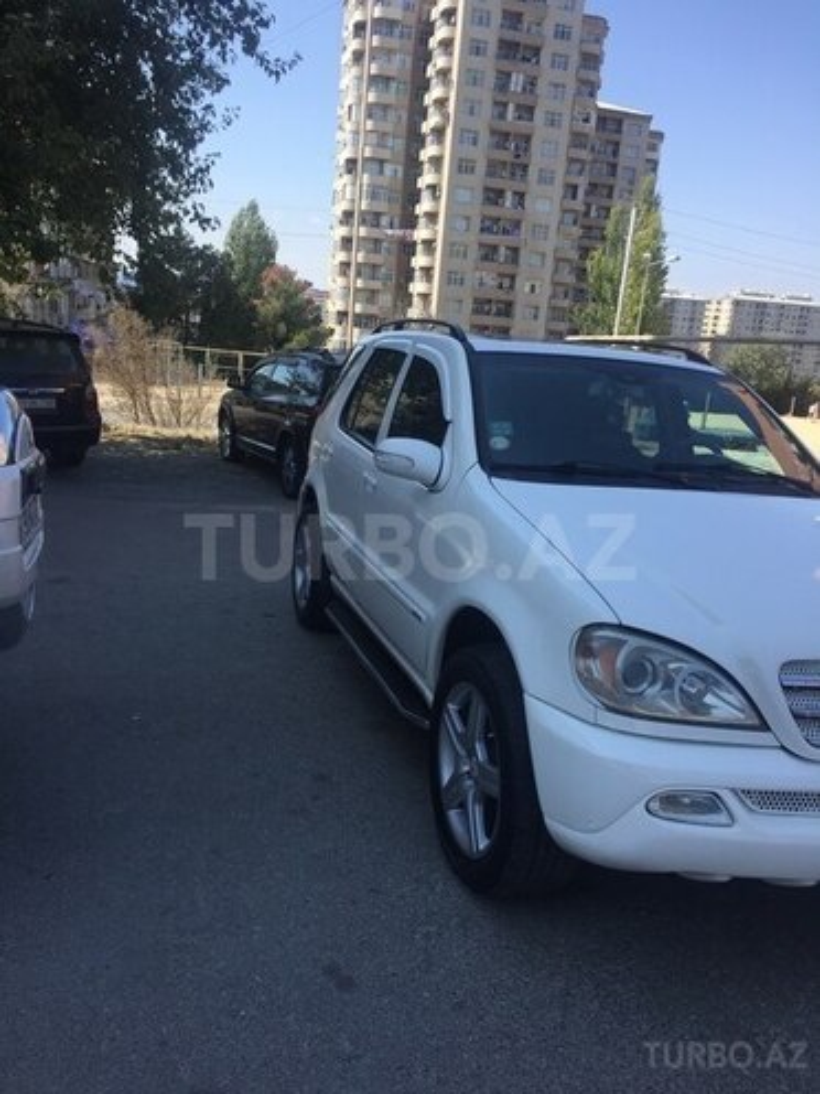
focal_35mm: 29
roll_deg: -6.0
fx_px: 916
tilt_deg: -14.4
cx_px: 410
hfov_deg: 48.2
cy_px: 547
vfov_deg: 61.7
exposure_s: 1/1364
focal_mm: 4.15
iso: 32
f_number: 2.2
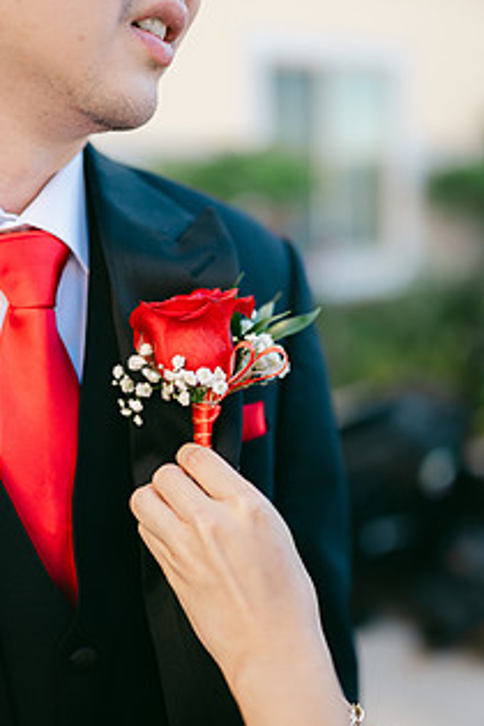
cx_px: 194
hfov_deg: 26.9
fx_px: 1008
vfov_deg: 39.6
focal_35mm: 50
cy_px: 394
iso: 64
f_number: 1.2
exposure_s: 1/800
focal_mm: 35
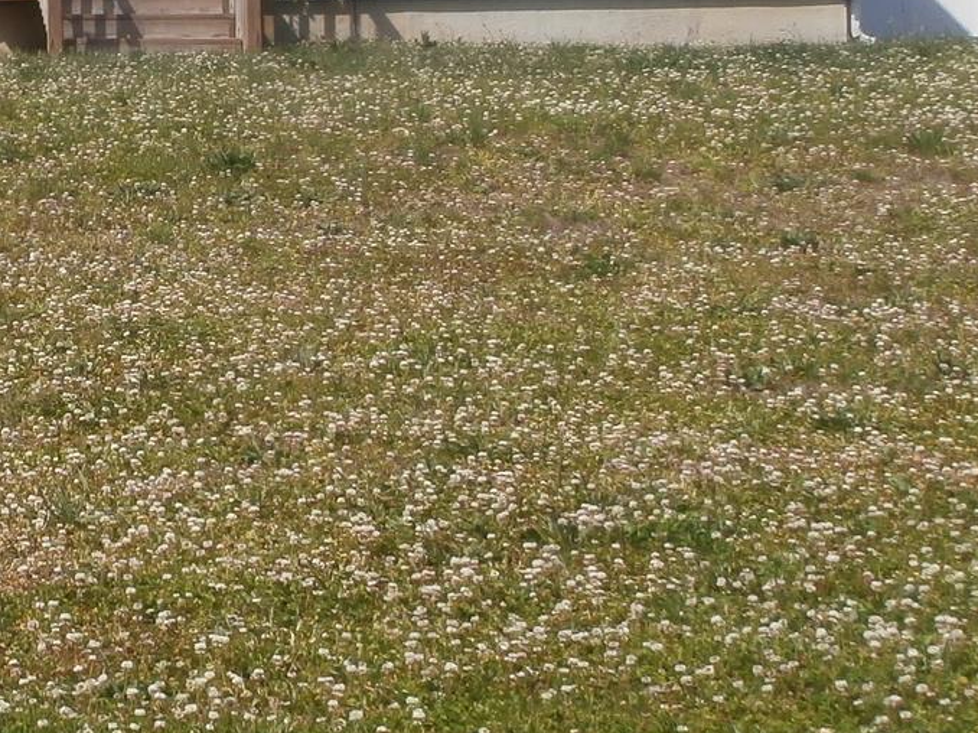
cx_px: -326
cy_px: -85
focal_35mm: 142
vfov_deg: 10.3
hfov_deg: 13.4
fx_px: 4010
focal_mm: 8.29
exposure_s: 1/160
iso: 100
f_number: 11
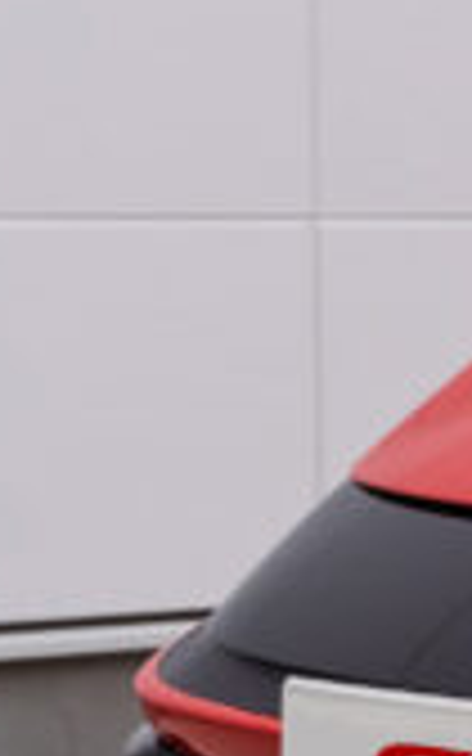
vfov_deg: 9.6
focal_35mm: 218
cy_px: 364
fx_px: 4487
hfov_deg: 5.2
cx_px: 1987
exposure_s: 1/125
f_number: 4
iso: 800
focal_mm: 35
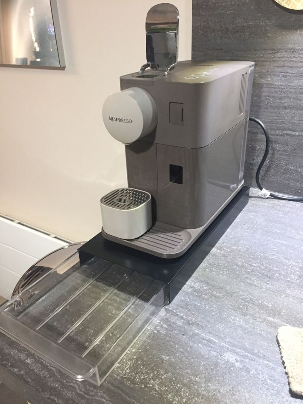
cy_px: 202
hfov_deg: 48.2
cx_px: 152
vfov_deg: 61.7
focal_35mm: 29
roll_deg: +4.0
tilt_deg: -27.0
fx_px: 338
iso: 250
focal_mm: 4.15
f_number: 2.2
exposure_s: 1/20
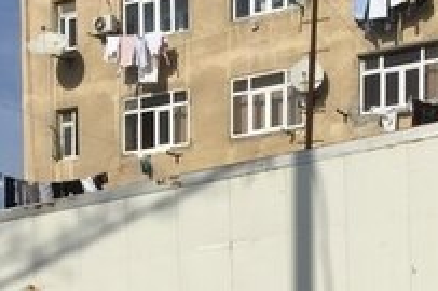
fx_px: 1191
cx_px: 311
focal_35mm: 98
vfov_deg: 12.8
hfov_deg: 20.7
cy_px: 499
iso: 32
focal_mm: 4.15
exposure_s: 1/4405
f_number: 2.2
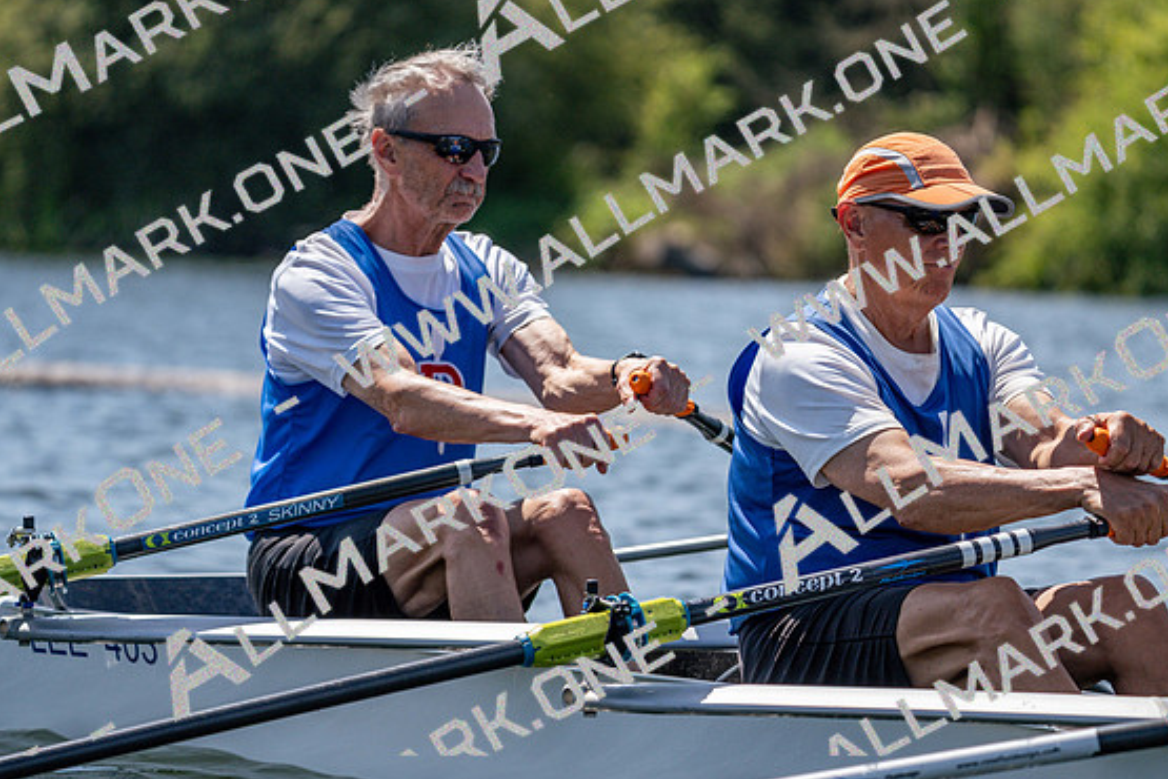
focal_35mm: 276
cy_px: 395
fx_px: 8954
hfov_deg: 7.5
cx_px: 593
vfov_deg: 5.0
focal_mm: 264
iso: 250
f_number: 5.6
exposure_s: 1/2000
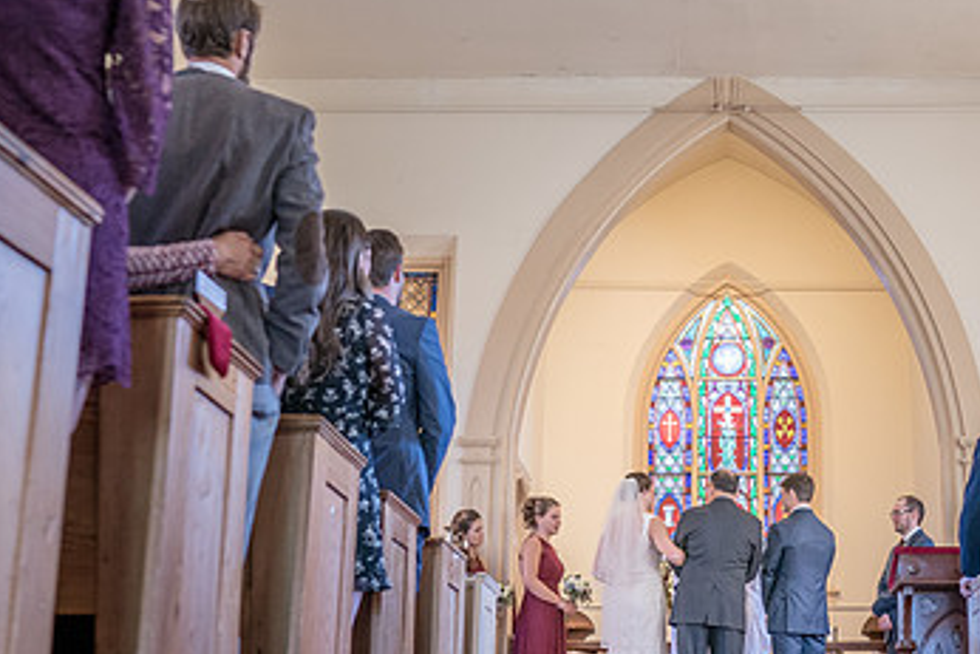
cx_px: 697
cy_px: 293
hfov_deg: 32.4
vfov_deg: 22.3
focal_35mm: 61
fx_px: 1661
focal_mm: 35
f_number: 2.8
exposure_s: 1/100
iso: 2000
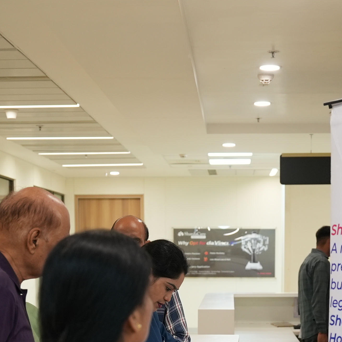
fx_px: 894
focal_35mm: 80
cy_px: 369
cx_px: 197
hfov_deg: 21.6
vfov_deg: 20.7
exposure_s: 1/125
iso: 500
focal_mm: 29
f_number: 2.8
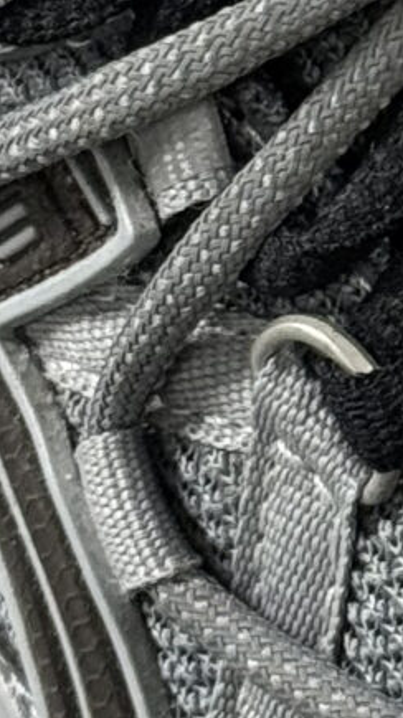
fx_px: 5864
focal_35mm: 308
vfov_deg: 6.8
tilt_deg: -49.7
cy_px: -545
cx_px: 1003
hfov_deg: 3.9
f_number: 1.78
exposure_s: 1/60
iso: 125
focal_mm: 6.76
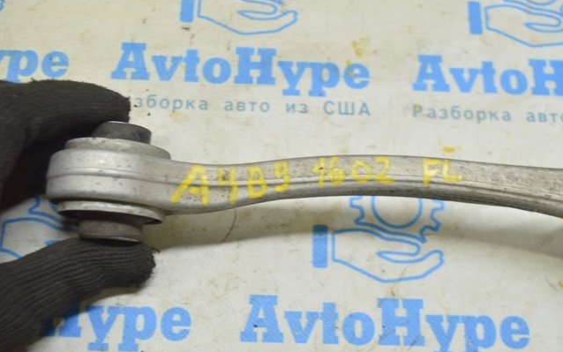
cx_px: 282
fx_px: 729
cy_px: 171
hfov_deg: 42.2
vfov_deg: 27.1
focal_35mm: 48
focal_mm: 31
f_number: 5.6
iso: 400
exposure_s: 1/20
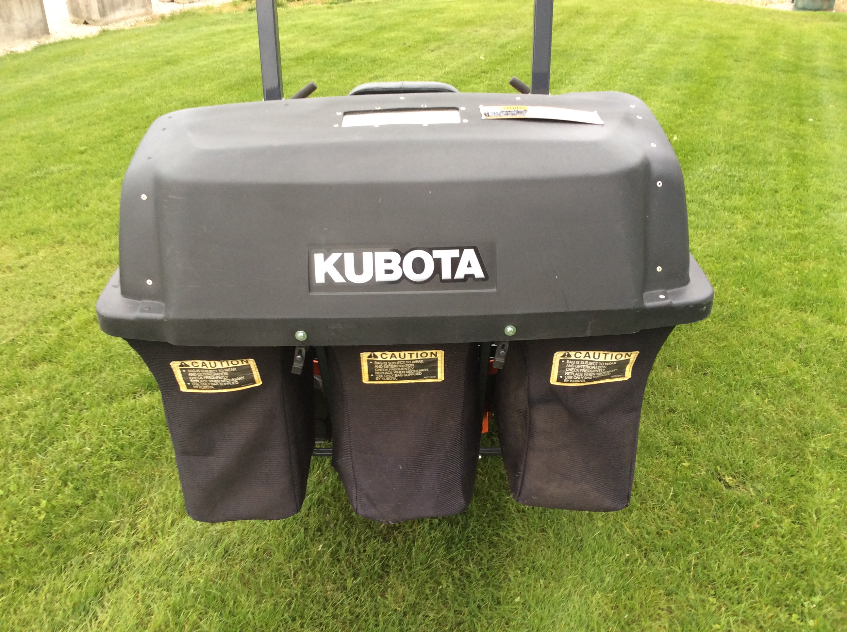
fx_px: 782
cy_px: 316
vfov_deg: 44.1
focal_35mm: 32
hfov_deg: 56.9
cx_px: 424
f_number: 2.4
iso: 40
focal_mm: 3.3
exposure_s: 1/60
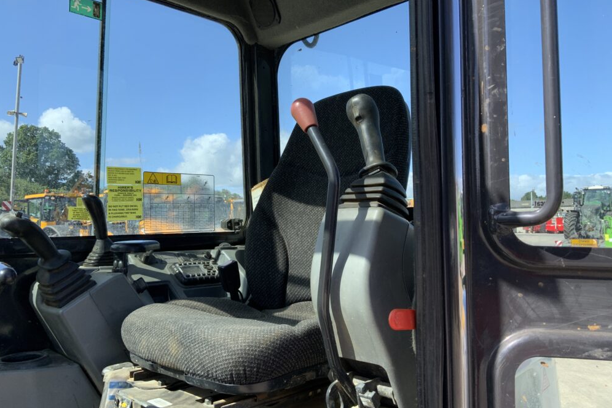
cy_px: 202
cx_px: 312
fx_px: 527
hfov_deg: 60.3
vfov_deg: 42.3
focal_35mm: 31
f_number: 1.8
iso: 16
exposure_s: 1/759
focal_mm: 3
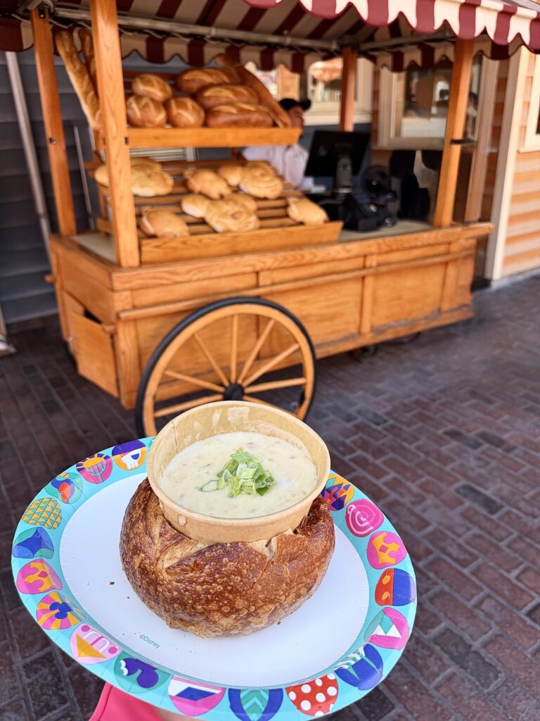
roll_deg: +0.8
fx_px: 499
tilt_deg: -24.6
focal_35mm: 24
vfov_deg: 71.6
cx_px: 270
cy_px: 360
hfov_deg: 56.8
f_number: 1.78
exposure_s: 1/341
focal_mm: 6.76
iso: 80
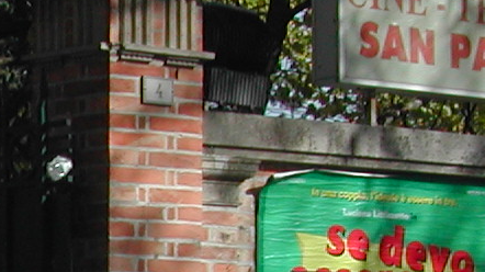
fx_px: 2468
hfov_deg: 10.7
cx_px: -331
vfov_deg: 6.3
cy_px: 378
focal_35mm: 192
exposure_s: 1/261
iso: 100
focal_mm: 8
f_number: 7.6
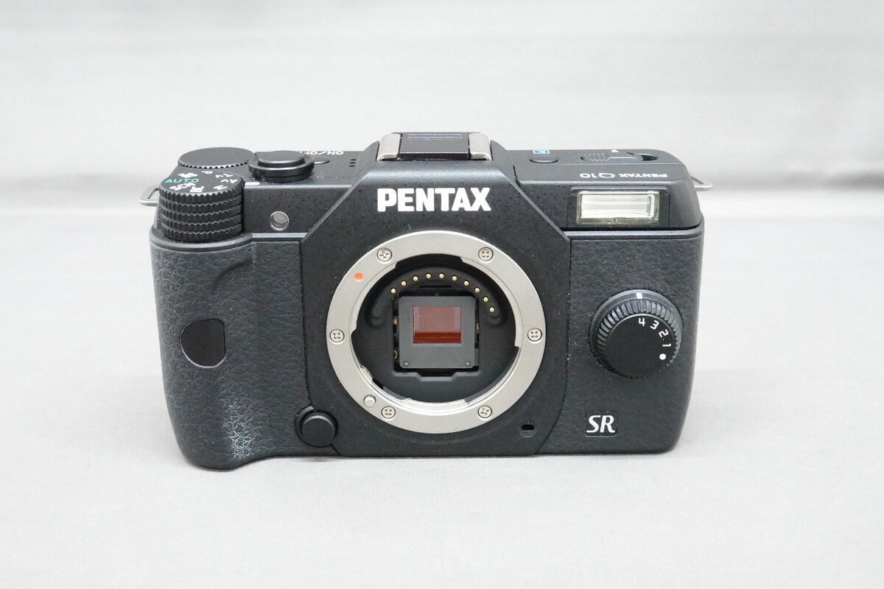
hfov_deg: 40.3
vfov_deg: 27.5
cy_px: 294
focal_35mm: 49
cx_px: 442
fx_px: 1203
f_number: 5.6
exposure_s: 1/50
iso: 4000
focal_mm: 18.63
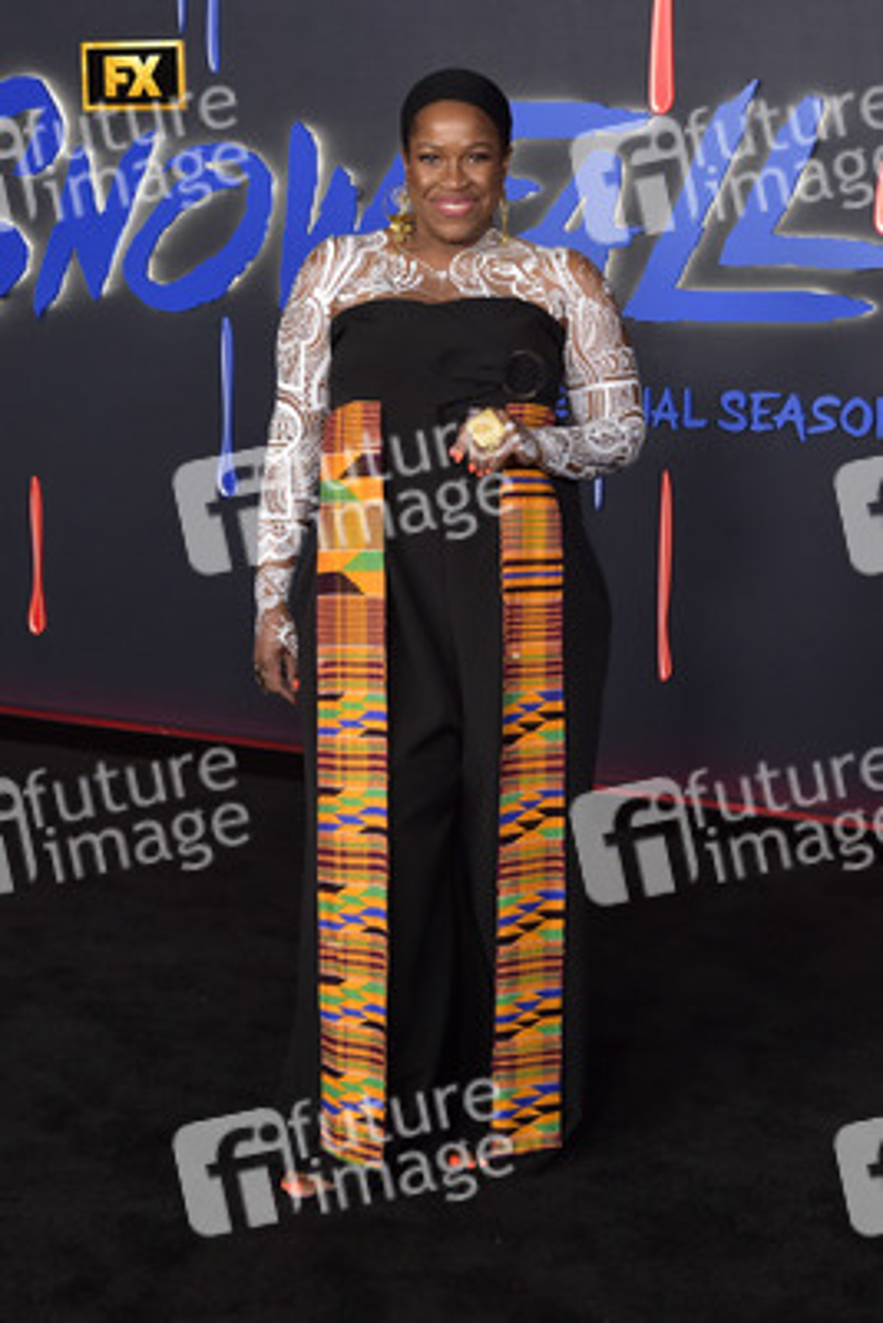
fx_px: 1838
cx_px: 442
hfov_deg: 27.0
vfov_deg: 39.6
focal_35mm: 50
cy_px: 662
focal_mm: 50
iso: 2000
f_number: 6.3
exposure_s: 1/250
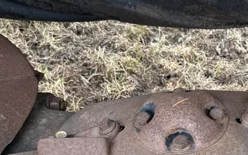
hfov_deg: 21.9
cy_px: 218
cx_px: 278
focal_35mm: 89
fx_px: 602
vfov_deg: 13.9
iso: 64
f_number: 1.78
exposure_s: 1/247
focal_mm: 6.76
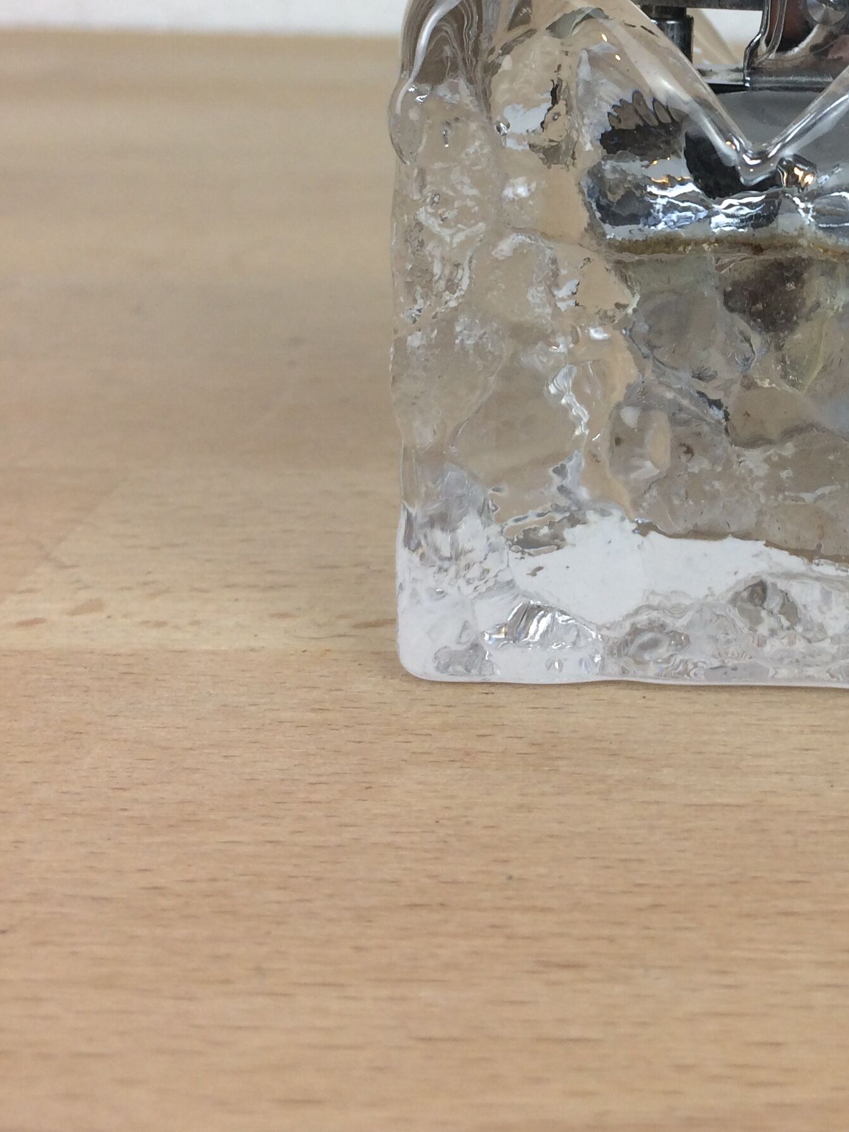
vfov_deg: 34.4
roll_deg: -0.3
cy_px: 135
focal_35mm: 53
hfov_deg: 26.6
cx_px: 770
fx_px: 1734
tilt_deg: -9.6
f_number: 2.2
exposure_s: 1/100
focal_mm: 4.15
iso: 50
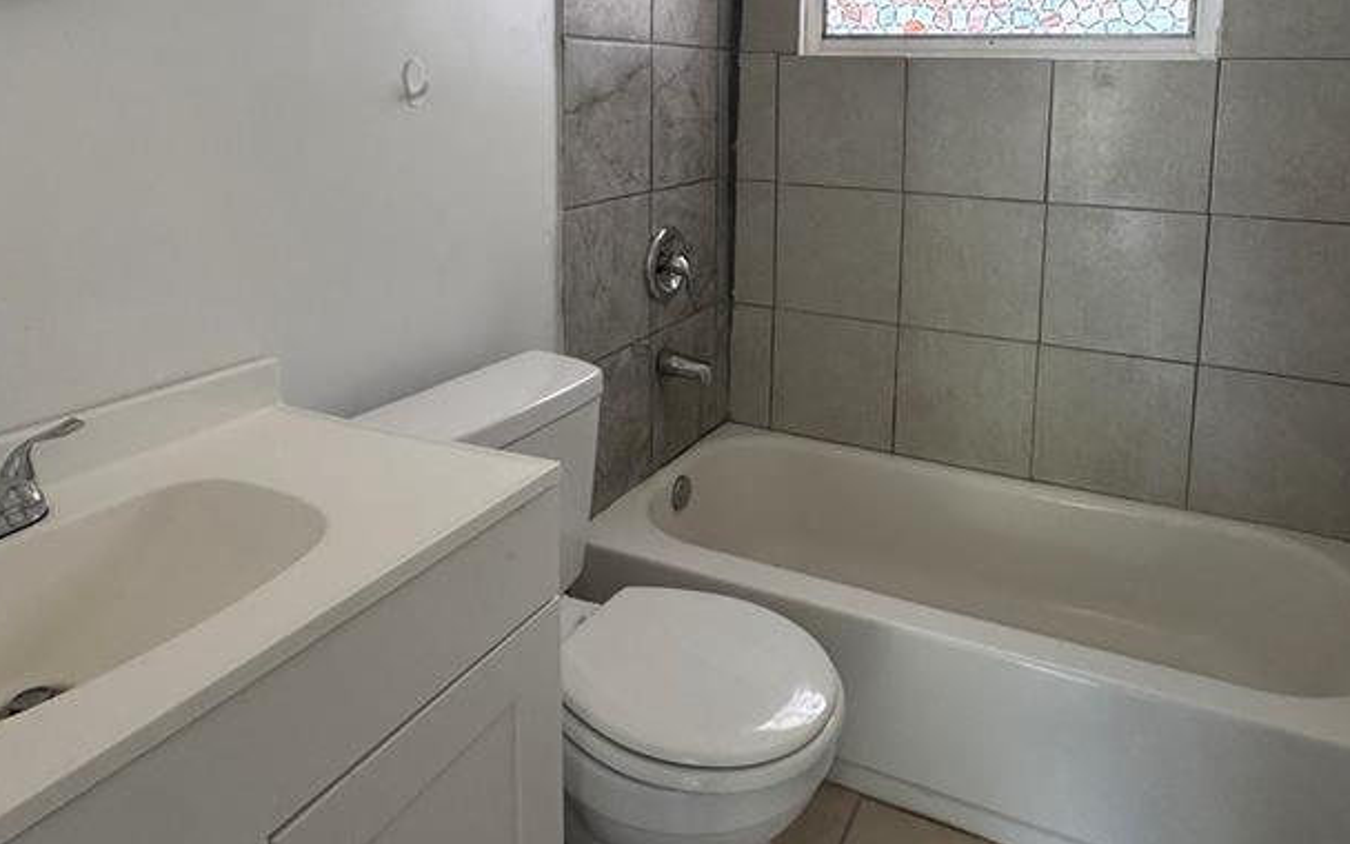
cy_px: 173
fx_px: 920
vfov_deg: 46.8
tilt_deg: -6.3
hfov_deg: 72.4
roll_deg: -0.4
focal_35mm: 25
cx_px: 735
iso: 320
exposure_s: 1/94
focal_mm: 2.22
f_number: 2.2
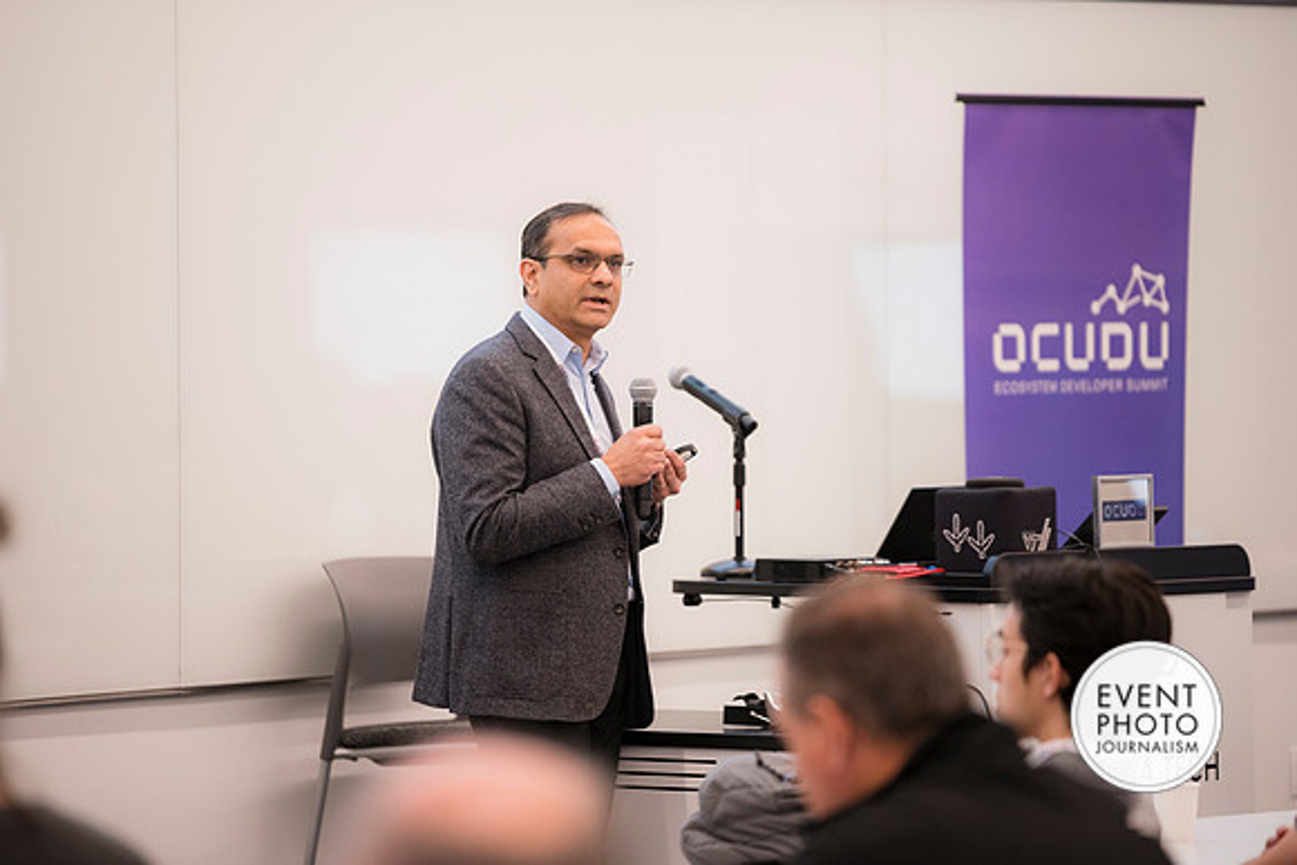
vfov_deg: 6.9
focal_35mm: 200
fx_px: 7207
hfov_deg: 10.3
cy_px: 432
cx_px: 648
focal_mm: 200
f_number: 2.8
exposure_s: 1/160
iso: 1000
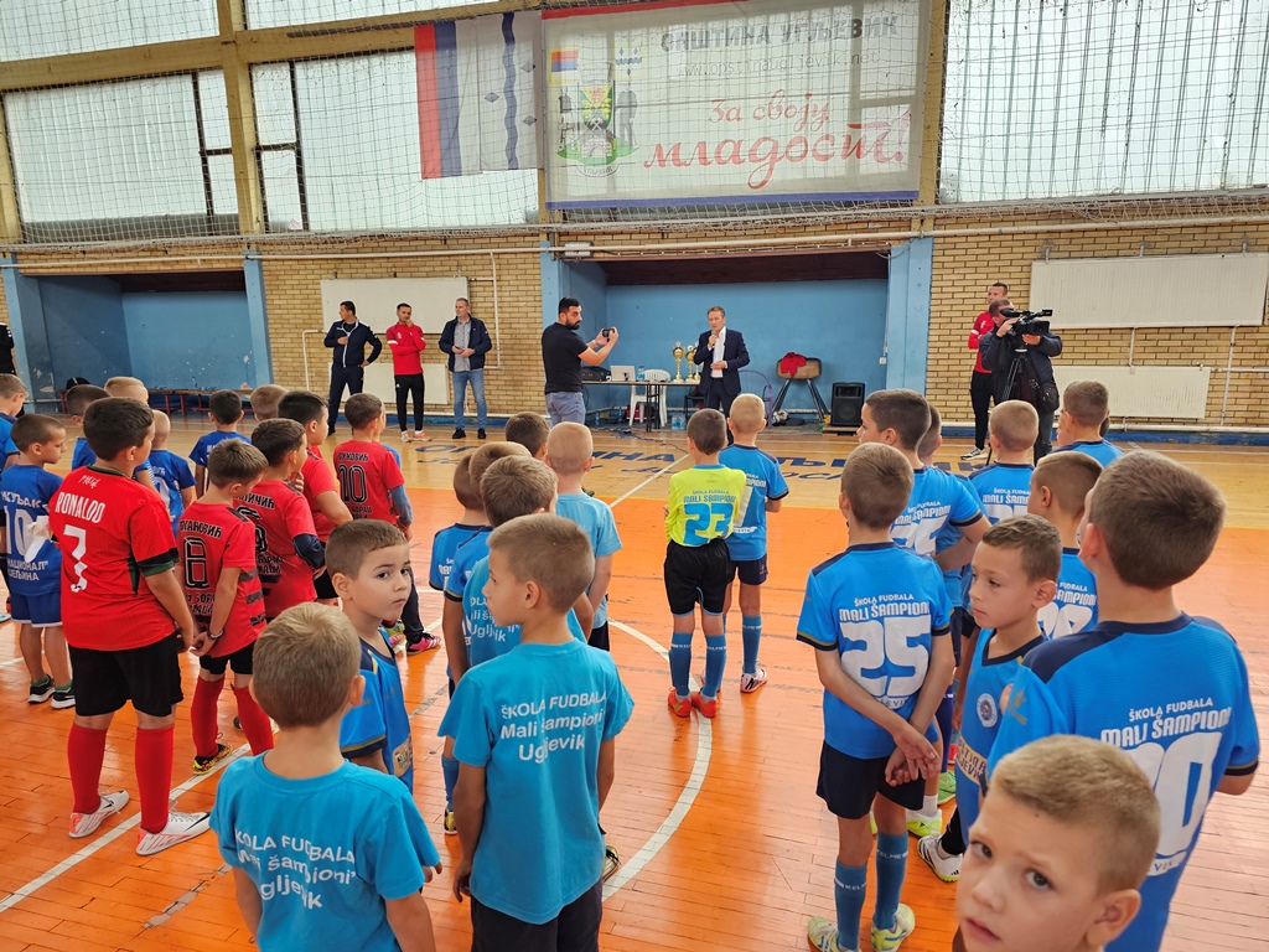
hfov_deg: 73.9
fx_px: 843
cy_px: 476
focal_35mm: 23
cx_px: 634
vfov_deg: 58.9
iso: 125
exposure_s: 1/100
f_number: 1.7
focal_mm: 6.3
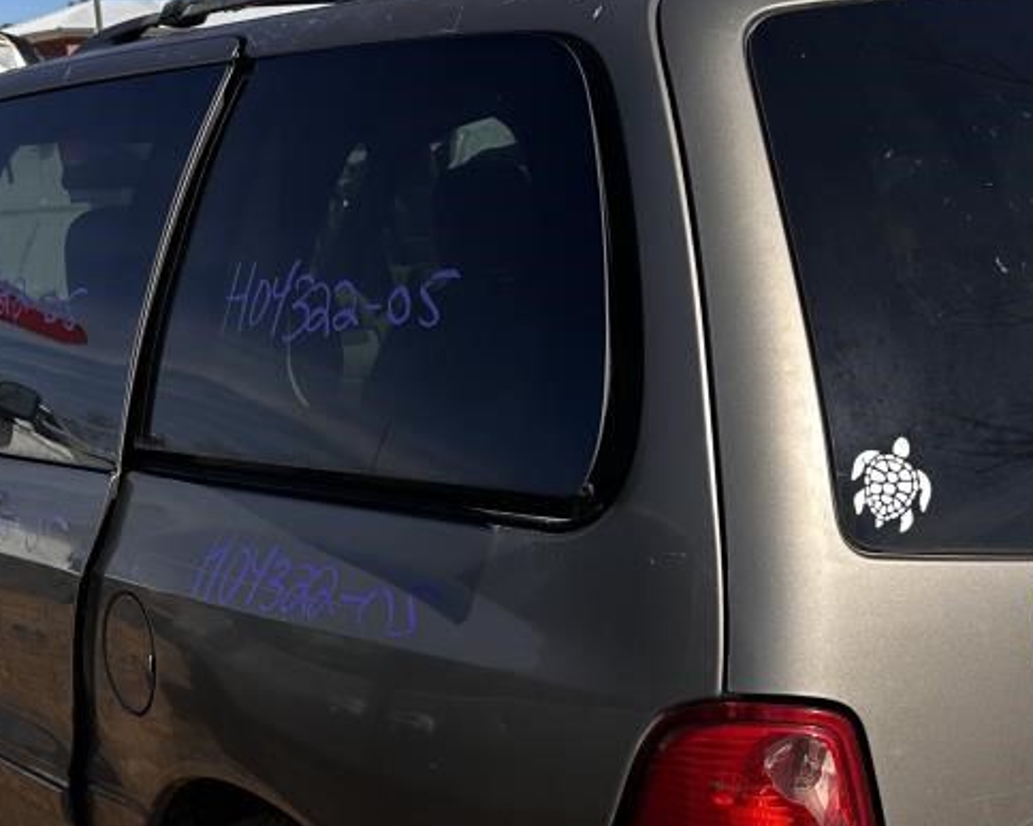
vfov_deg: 24.4
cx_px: 429
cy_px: 570
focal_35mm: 62
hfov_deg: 30.4
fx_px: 1895
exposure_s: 1/4016
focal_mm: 6.86
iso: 80
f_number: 1.78
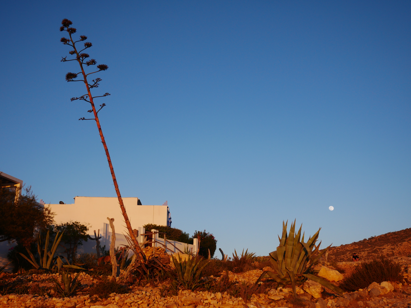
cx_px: 206
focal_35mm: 42
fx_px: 499
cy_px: 154
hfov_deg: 44.8
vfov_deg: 34.4
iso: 200
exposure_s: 1/320
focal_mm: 21
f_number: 5.6
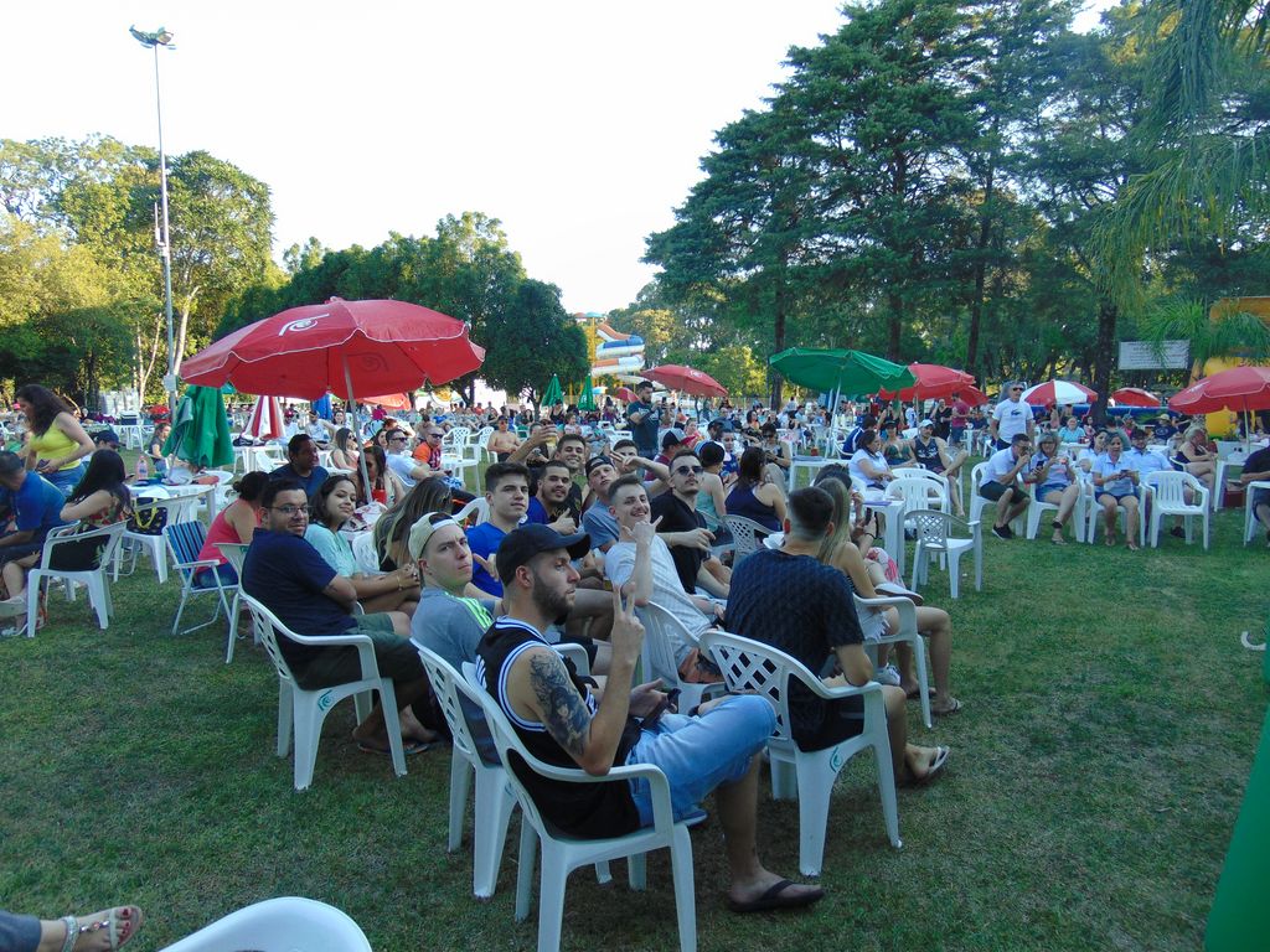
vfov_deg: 54.9
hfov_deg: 69.4
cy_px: 476
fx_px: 917
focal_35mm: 25
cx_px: 635
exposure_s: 1/160
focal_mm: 4.5
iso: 80
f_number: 3
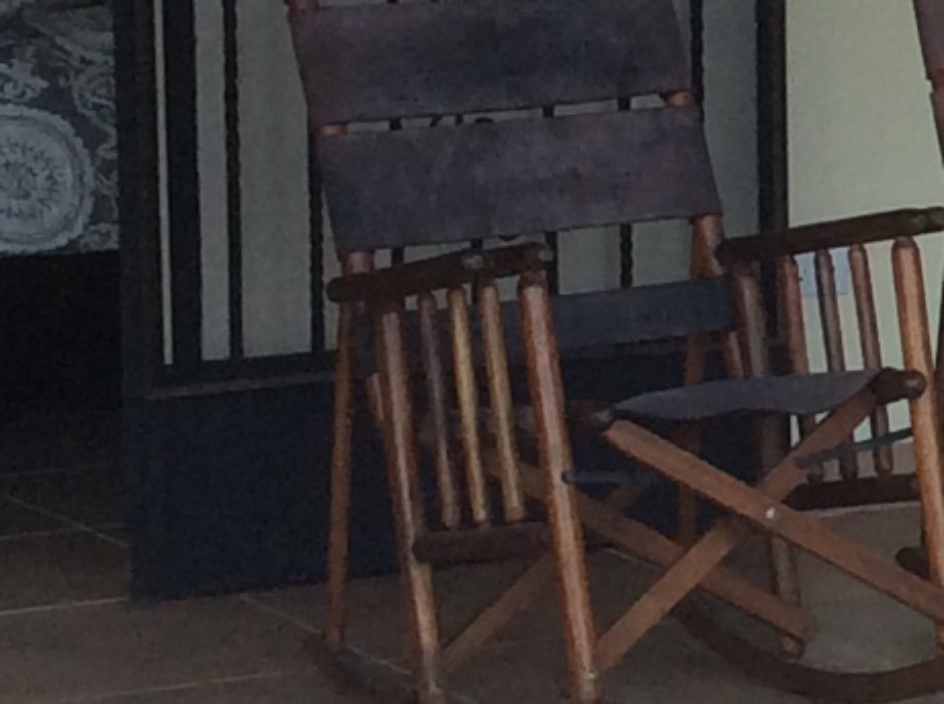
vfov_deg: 8.2
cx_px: 1693
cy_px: 153
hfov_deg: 10.4
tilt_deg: -6.6
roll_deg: +1.7
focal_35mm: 180
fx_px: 4900
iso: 32
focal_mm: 3.3
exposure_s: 1/362
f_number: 2.4
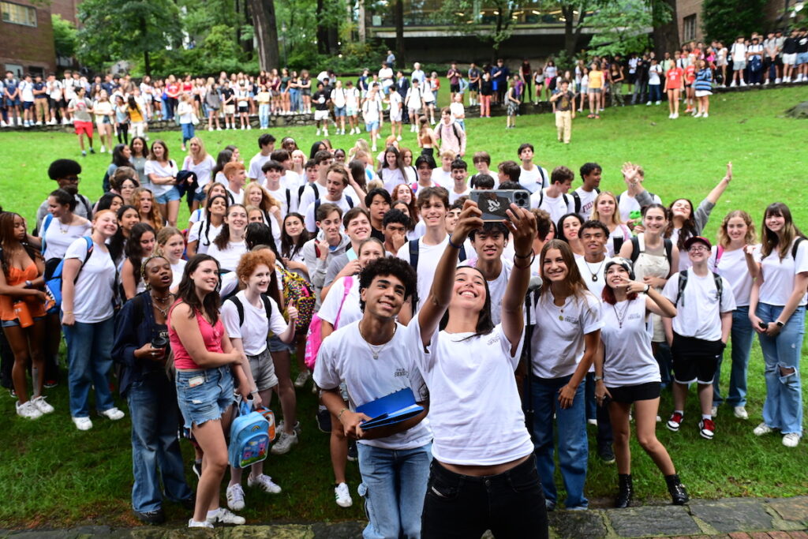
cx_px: 404
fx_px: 696
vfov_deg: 42.3
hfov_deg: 60.3
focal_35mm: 31
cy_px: 270
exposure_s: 1/400
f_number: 4
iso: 2500
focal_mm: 31
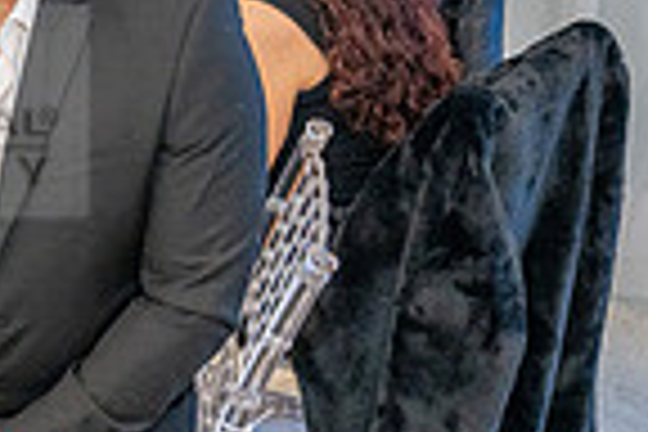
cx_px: -292
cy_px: 110
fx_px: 1746
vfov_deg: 14.1
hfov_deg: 18.8
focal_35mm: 97
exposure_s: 1/160
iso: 1000
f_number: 2.8
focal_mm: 24
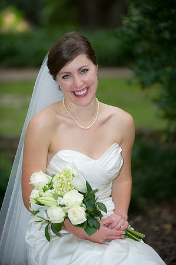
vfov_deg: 15.2
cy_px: 132
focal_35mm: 135
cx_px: 88
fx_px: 992
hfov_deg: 10.1
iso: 400
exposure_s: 1/200
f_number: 2.8
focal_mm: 135
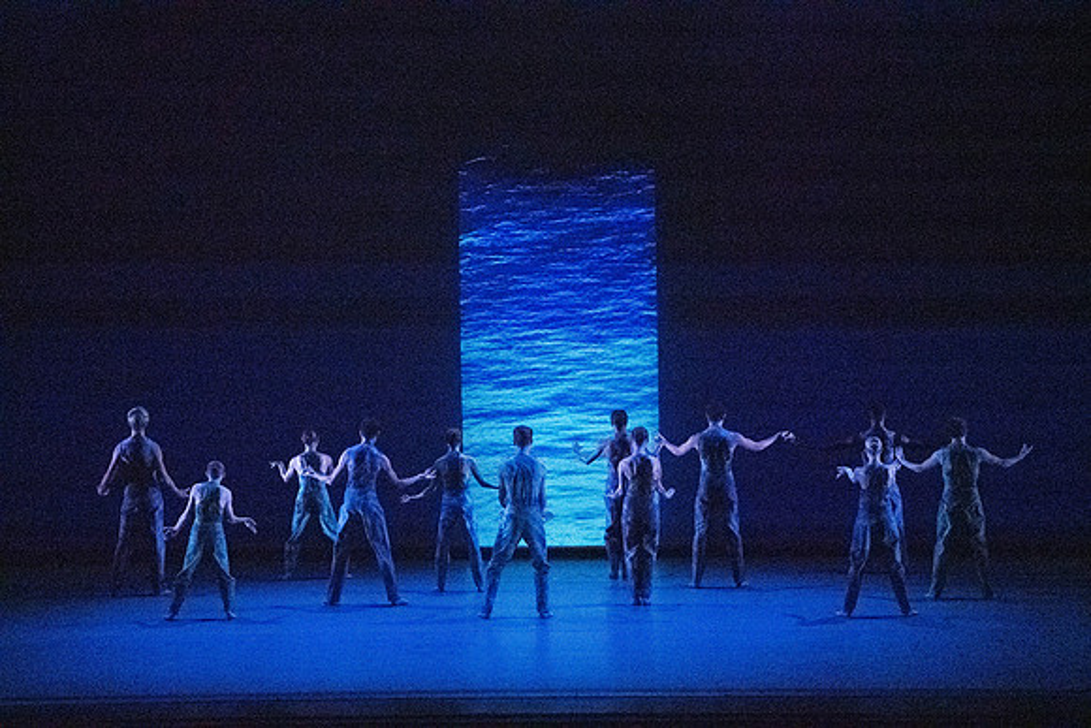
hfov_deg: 12.7
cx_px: 546
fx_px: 4910
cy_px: 364
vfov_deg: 8.5
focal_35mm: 162
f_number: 5.6
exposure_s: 1/400
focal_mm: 162
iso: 25600
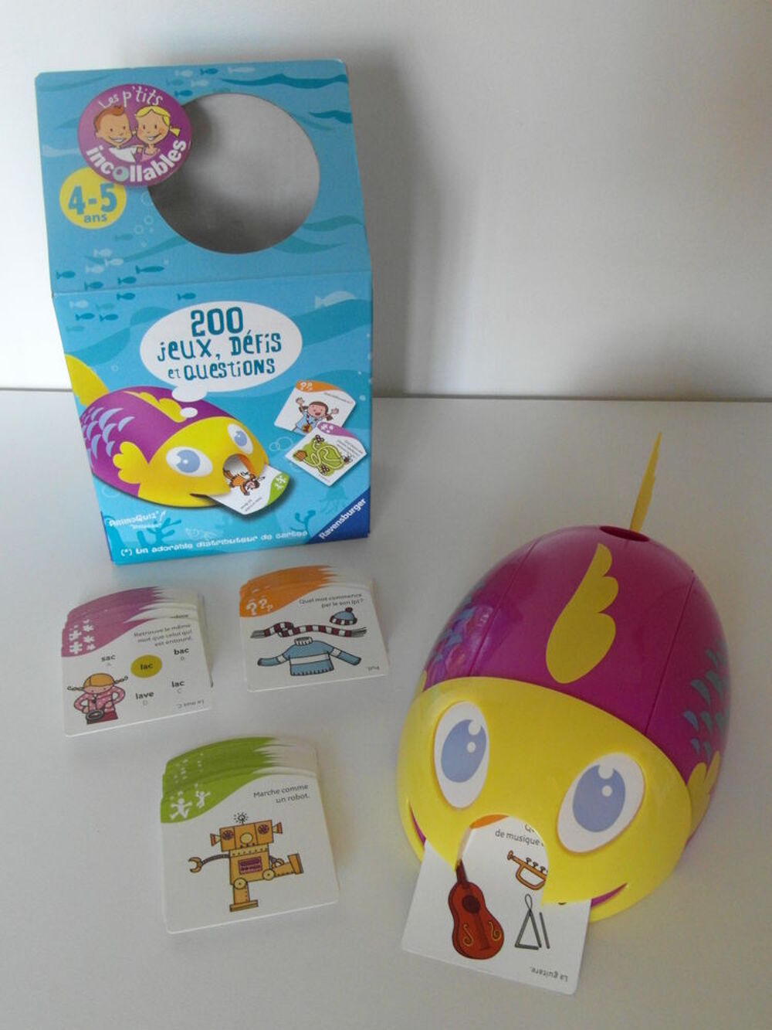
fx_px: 951
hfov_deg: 44.2
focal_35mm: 32
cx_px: 386
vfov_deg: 56.8
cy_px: 515
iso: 400
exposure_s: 1/20
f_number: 3.4
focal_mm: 5.3
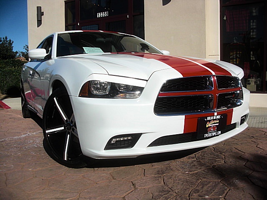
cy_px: 100
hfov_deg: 51.4
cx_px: 134
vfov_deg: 39.7
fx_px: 278
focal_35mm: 36
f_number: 7.9
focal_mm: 6.3
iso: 50
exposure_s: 1/250
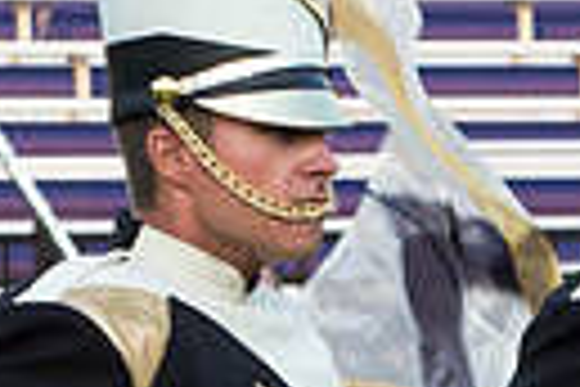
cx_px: 1086
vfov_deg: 1.0
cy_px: 983
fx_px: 21217
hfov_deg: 1.6
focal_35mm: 1317
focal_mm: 112
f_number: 8
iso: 640
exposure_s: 1/250
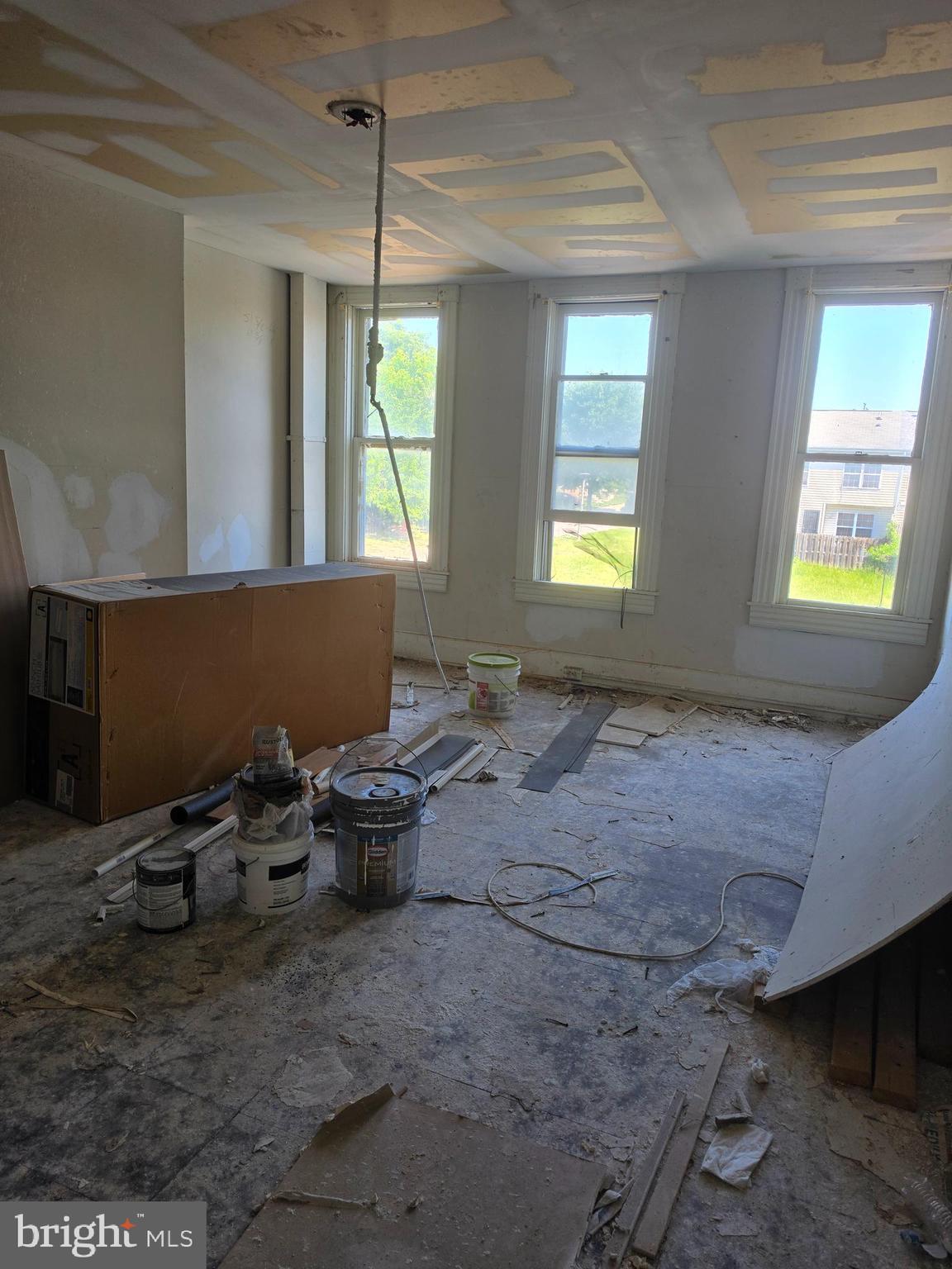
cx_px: 476
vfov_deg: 73.9
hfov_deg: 58.9
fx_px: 843
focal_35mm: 23
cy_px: 634
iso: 32
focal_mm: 6.5
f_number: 1.4
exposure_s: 1/359
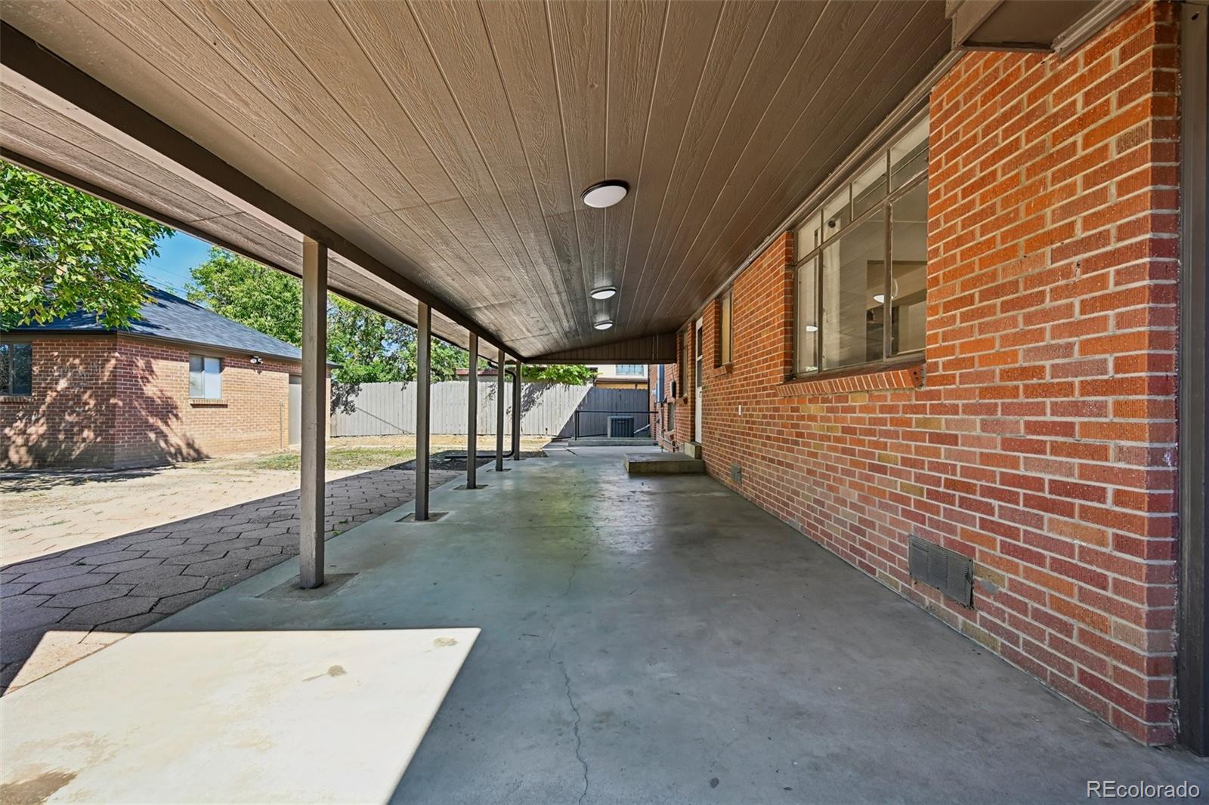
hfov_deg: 104.3
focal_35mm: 14
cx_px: 604
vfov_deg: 81.2
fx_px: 470
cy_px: 402
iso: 64
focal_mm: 14
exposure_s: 1/30
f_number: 8
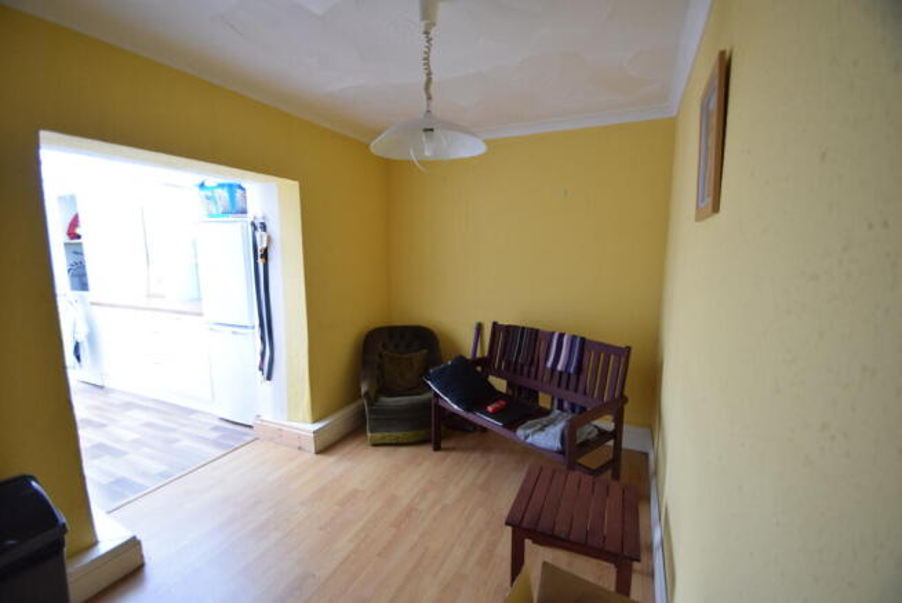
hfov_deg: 100.4
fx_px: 376
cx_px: 451
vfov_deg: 77.4
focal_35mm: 15
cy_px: 302
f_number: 3.5
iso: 800
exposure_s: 1/50
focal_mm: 10
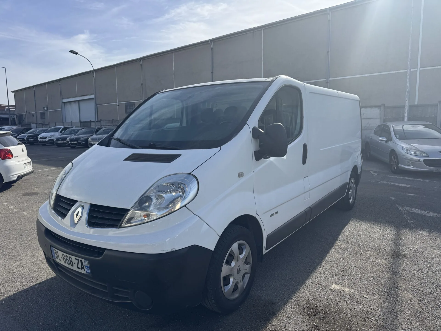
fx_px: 306
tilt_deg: -6.5
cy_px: 166
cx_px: 220
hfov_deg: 71.6
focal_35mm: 24
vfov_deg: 56.8
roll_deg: -0.3
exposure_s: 1/3802
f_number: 1.78
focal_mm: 6.76
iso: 80
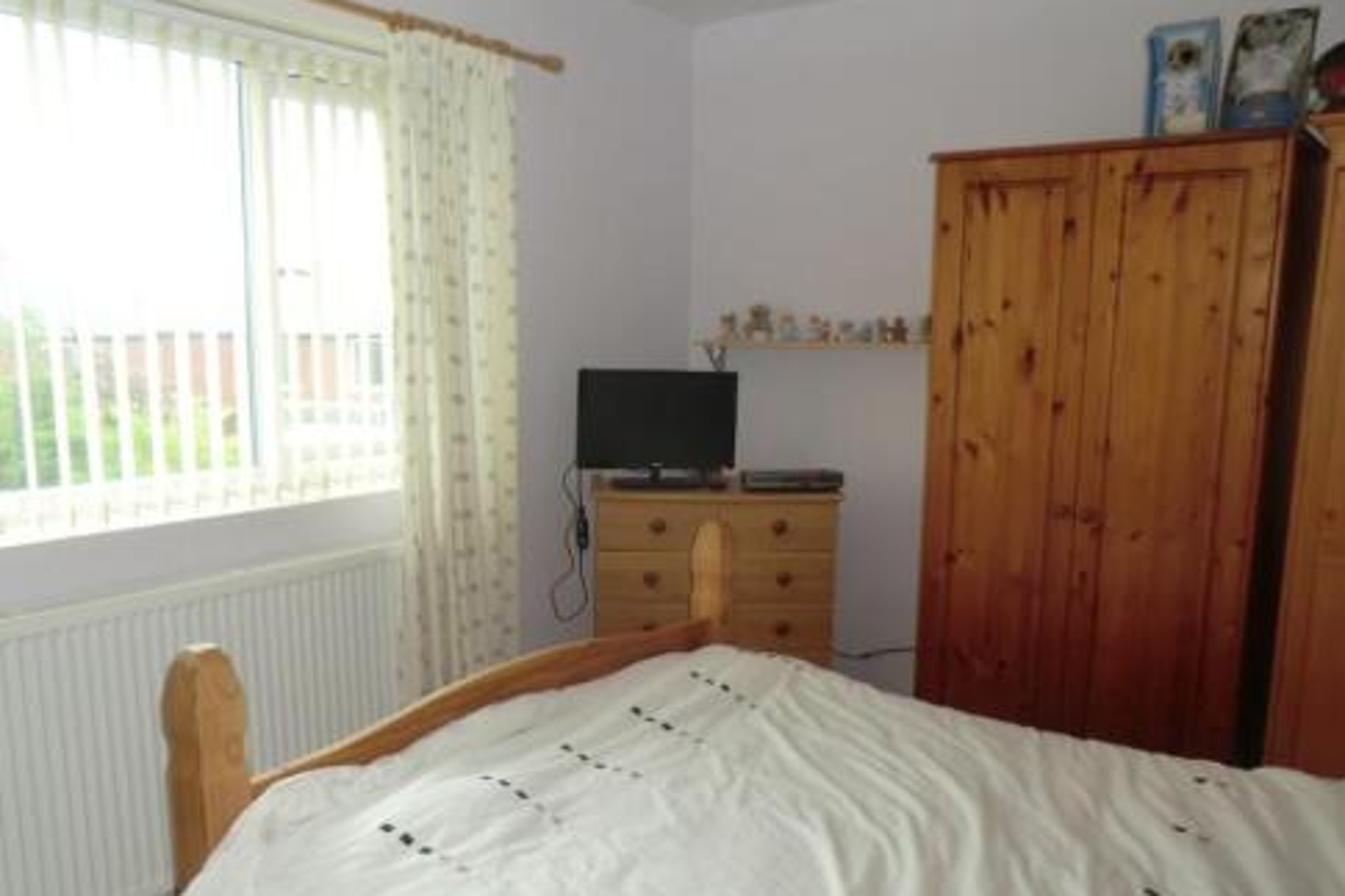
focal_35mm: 30
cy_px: 512
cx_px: 653
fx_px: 1120
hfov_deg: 61.9
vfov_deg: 43.5
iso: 160
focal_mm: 4.3
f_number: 3.2
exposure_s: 1/60
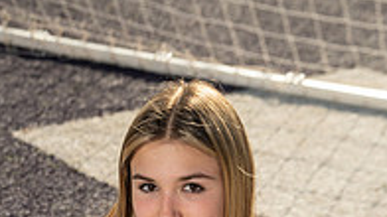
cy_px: 442
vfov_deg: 10.3
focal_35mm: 108
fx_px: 1108
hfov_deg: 19.8
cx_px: 150
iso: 200
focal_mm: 45
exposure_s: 1/250
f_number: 4.5
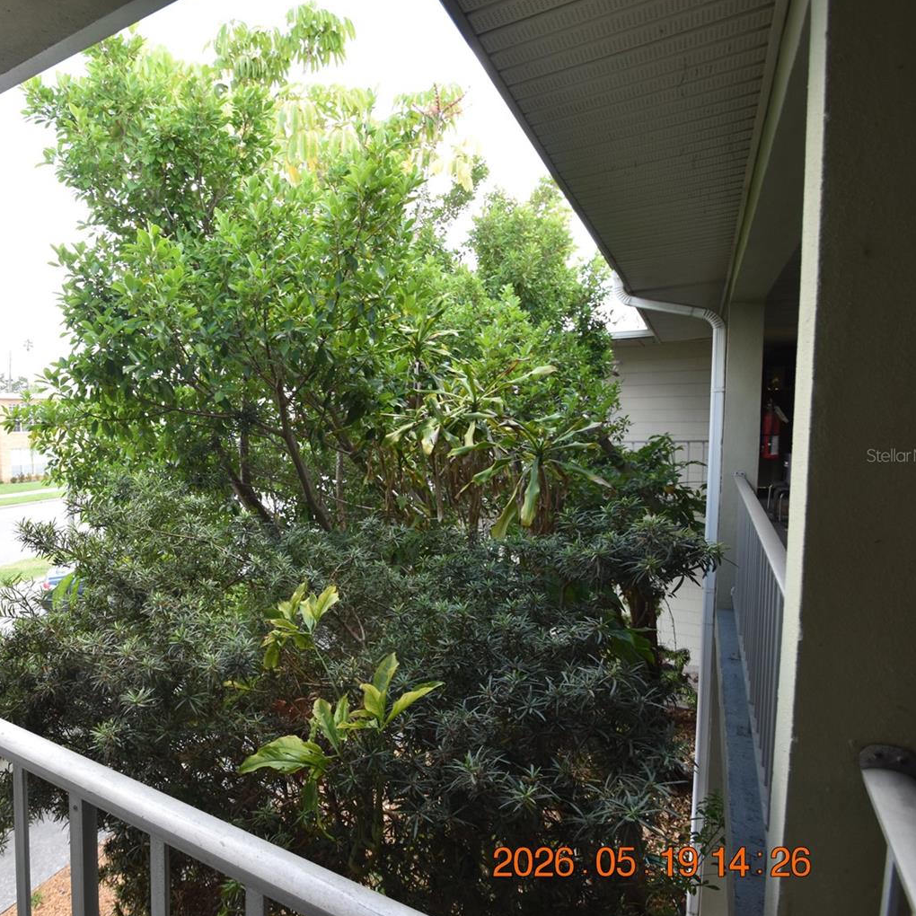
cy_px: 455
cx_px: 228
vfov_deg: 74.8
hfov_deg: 69.8
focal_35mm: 20
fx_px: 599
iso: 400
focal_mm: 10
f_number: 6.7
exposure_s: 1/180
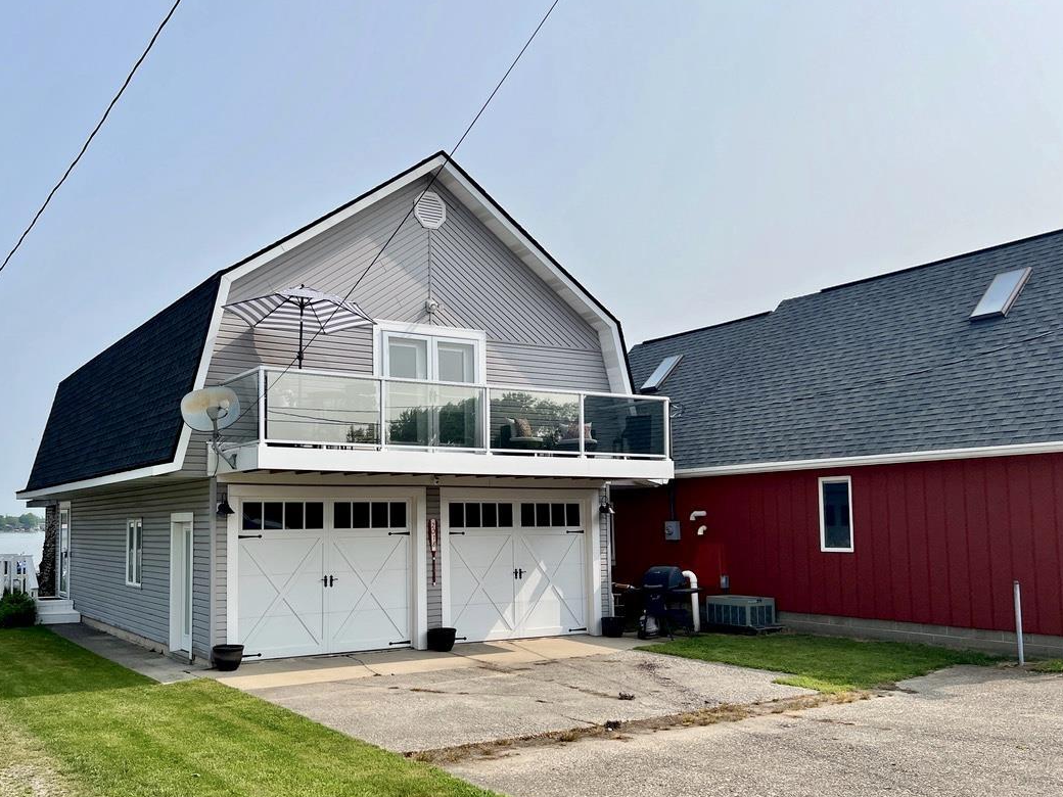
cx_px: 421
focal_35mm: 32
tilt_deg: +5.0
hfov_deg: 56.4
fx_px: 983
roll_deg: +0.7
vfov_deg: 44.1
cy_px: 447
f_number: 1.5
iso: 50
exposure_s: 1/6211
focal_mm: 5.7
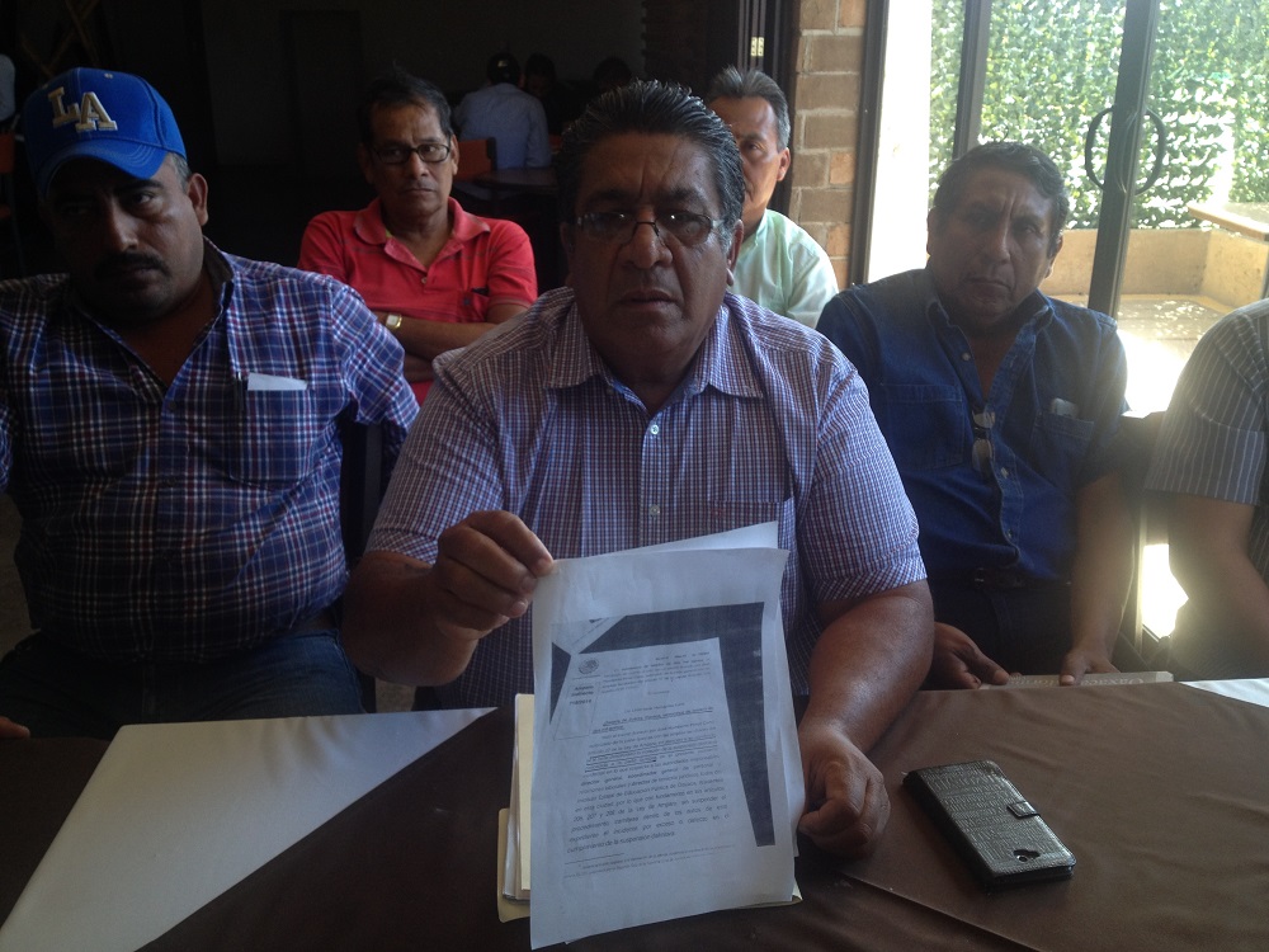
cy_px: 476
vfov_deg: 40.7
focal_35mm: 35
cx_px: 634
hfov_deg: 52.6
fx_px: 1283
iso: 50
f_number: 2.4
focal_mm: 4.28
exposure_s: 1/53
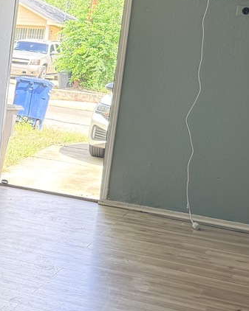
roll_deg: -4.1
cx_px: -191
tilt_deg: -7.3
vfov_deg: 23.8
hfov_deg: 16.3
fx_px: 738
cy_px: 133
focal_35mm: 80
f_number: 1.78
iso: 125
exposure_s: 1/233
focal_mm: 6.76
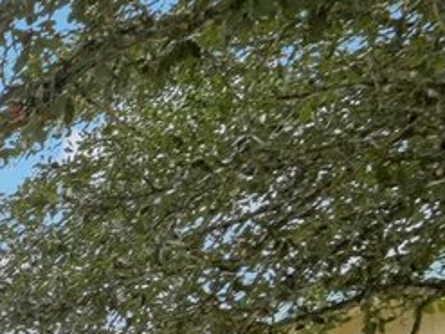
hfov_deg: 10.4
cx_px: -1009
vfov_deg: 12.4
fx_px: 1298
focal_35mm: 101
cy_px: 728
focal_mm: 16
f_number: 9
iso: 640
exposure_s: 1/800
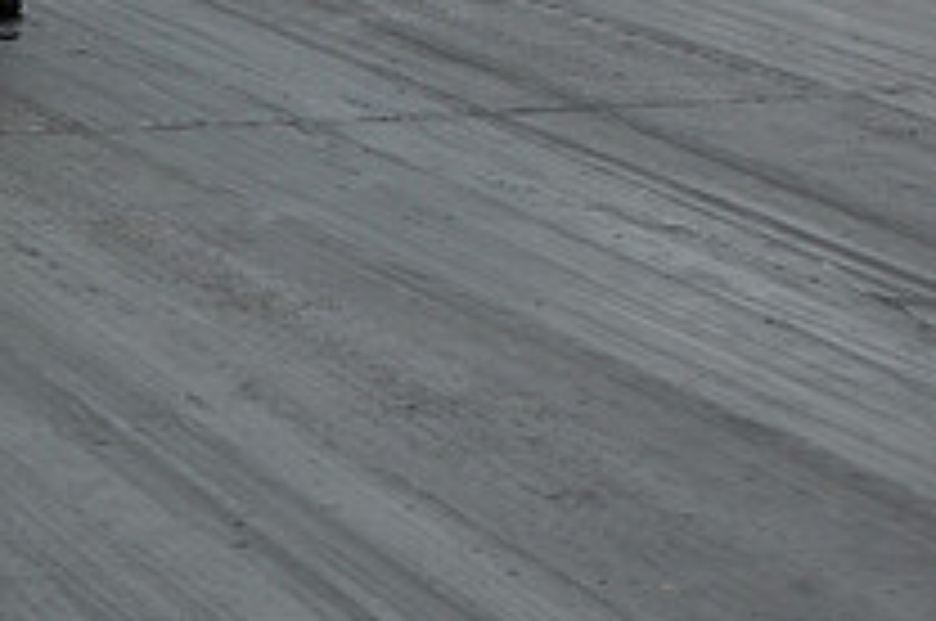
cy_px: -144
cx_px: -176
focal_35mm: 230
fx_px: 5981
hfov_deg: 8.8
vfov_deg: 5.9
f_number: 5.6
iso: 360
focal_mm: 55
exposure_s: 1/1000
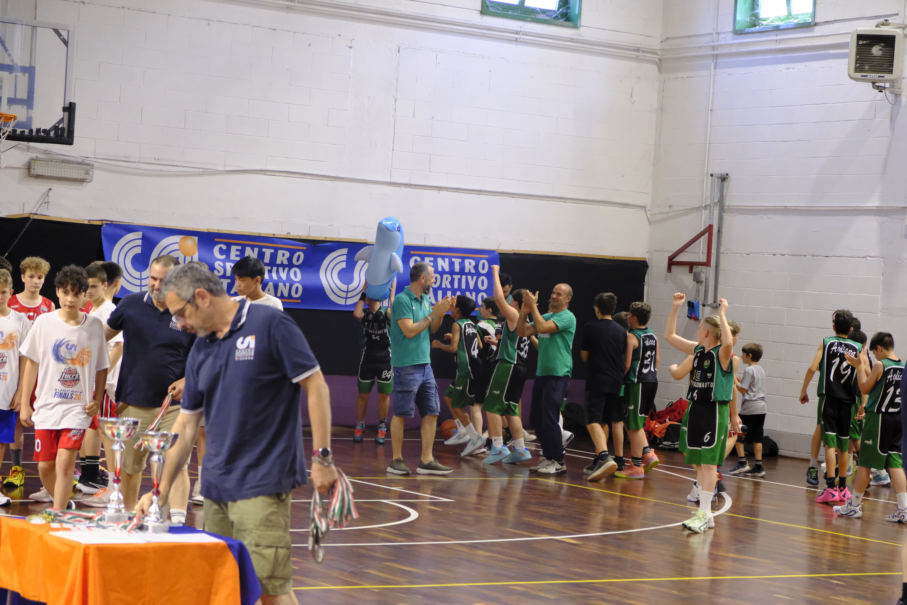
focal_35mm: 83
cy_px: 302
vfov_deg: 16.5
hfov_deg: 24.5
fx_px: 2091
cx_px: 454
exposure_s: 1/320
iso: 6400
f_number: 4
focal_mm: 55
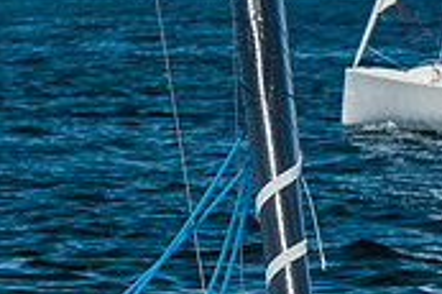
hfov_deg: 3.5
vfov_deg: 2.3
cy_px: 217
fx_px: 7249
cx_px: -459
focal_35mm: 591
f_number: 10
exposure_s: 1/400
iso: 400
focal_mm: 120
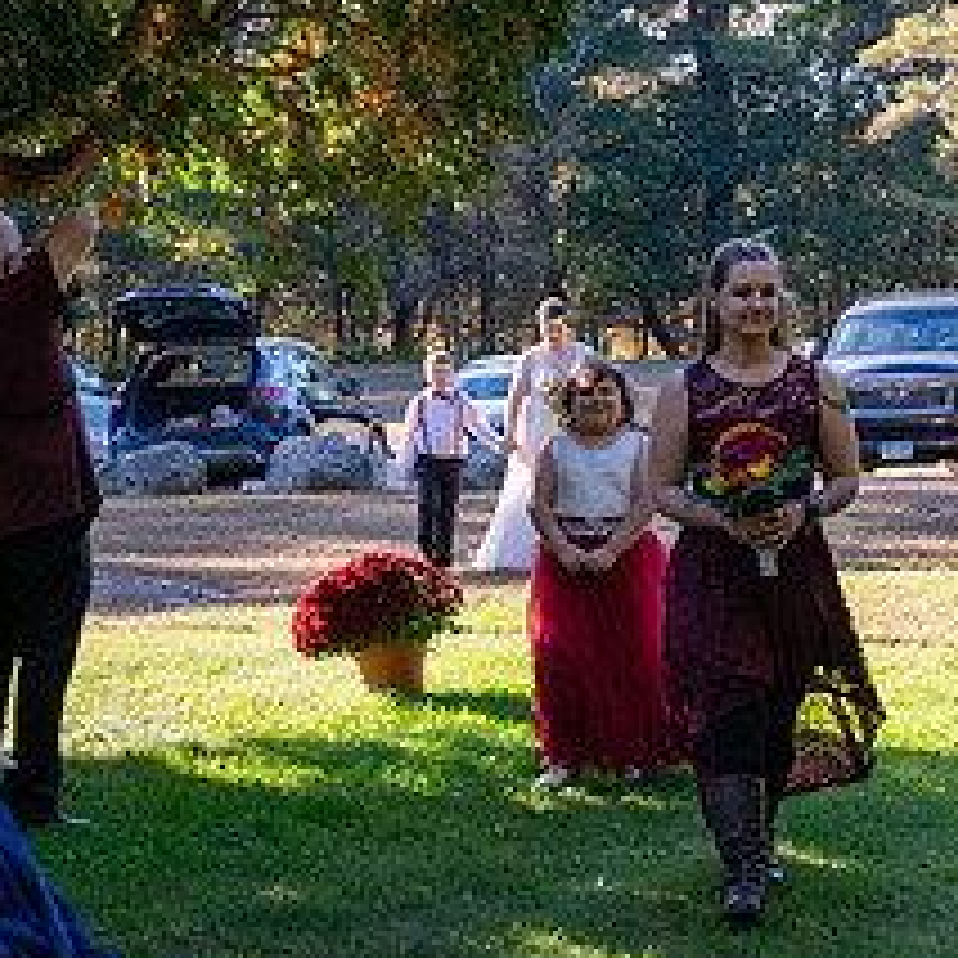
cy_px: 670
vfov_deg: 16.7
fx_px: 3256
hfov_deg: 16.7
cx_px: 650
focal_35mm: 104
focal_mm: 58
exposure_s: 1/5000
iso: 6400
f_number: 4.5
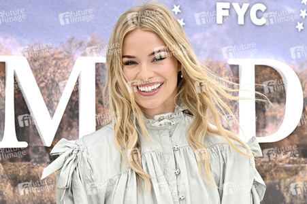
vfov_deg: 14.5
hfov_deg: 21.7
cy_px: 102
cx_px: 154
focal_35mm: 94
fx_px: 801
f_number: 7.1
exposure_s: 1/320
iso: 250
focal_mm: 94
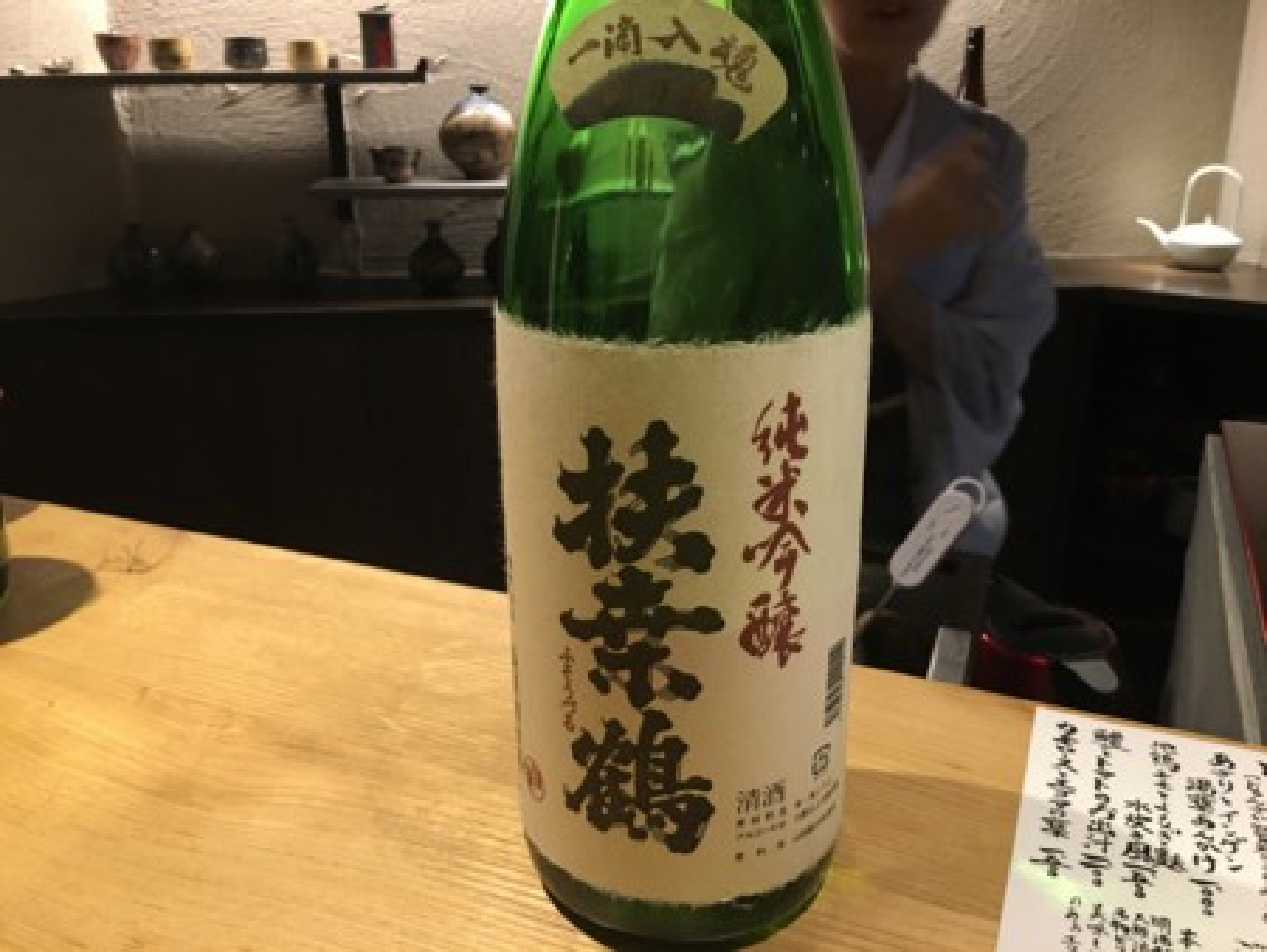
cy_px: 476
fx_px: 1062
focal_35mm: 29
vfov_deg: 48.3
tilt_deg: -19.3
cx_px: 634
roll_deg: +0.7
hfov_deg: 61.6
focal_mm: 4.15
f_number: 2.2
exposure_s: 1/15
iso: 50
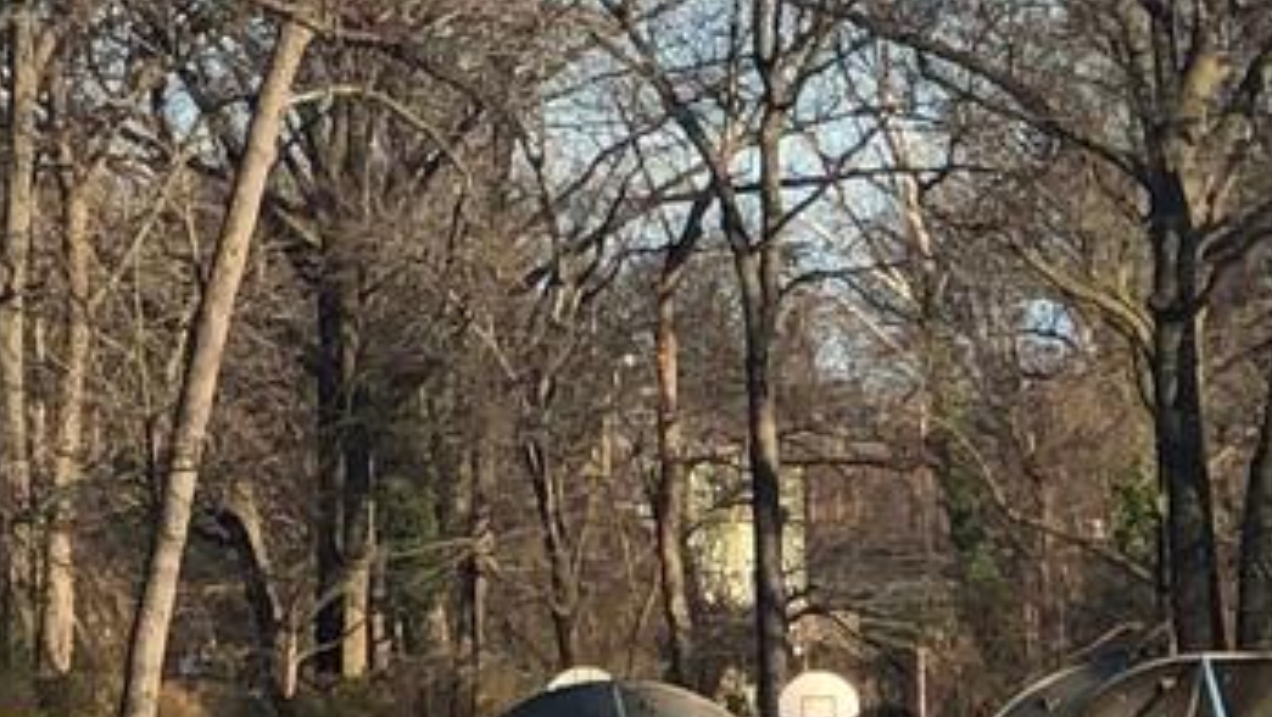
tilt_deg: +4.2
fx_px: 12315
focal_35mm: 365
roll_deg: +0.9
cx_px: 73
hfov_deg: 5.9
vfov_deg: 3.3
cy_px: -179
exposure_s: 1/410
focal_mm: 6.6
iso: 20
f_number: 2.8
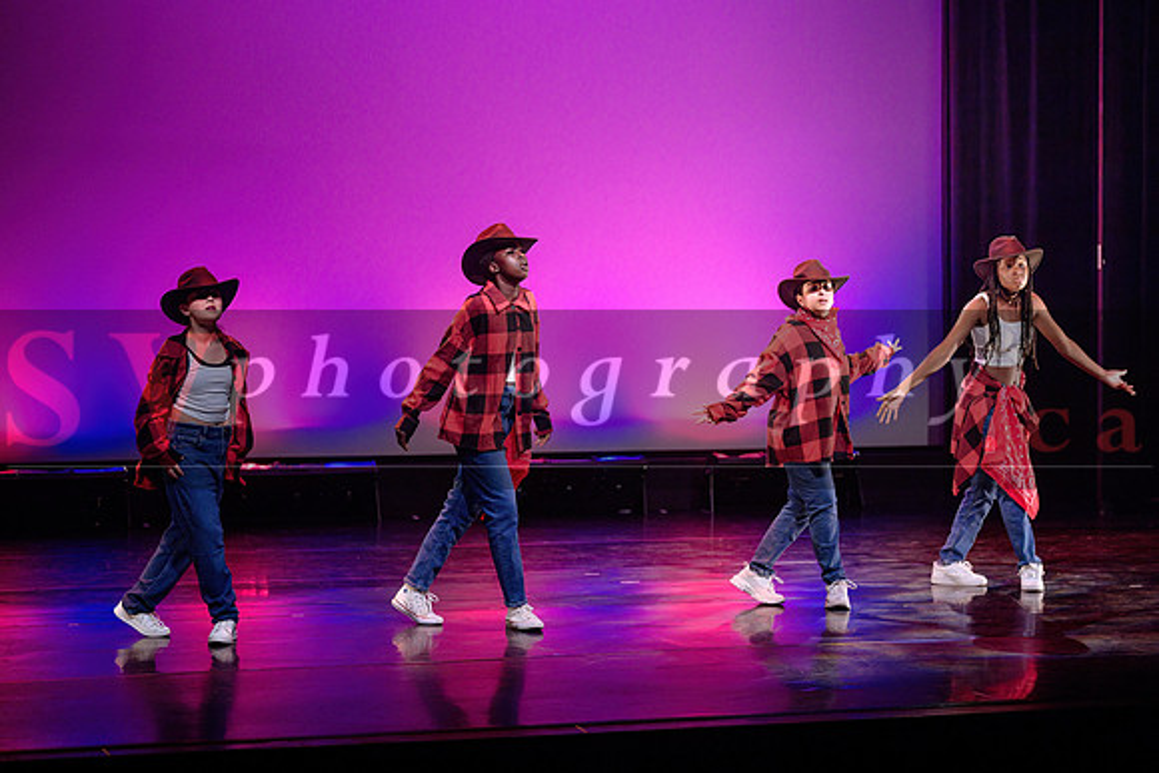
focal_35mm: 100
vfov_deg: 13.8
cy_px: 333
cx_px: 668
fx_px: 3205
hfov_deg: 20.5
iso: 1600
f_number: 2.8
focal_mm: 85
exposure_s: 1/250
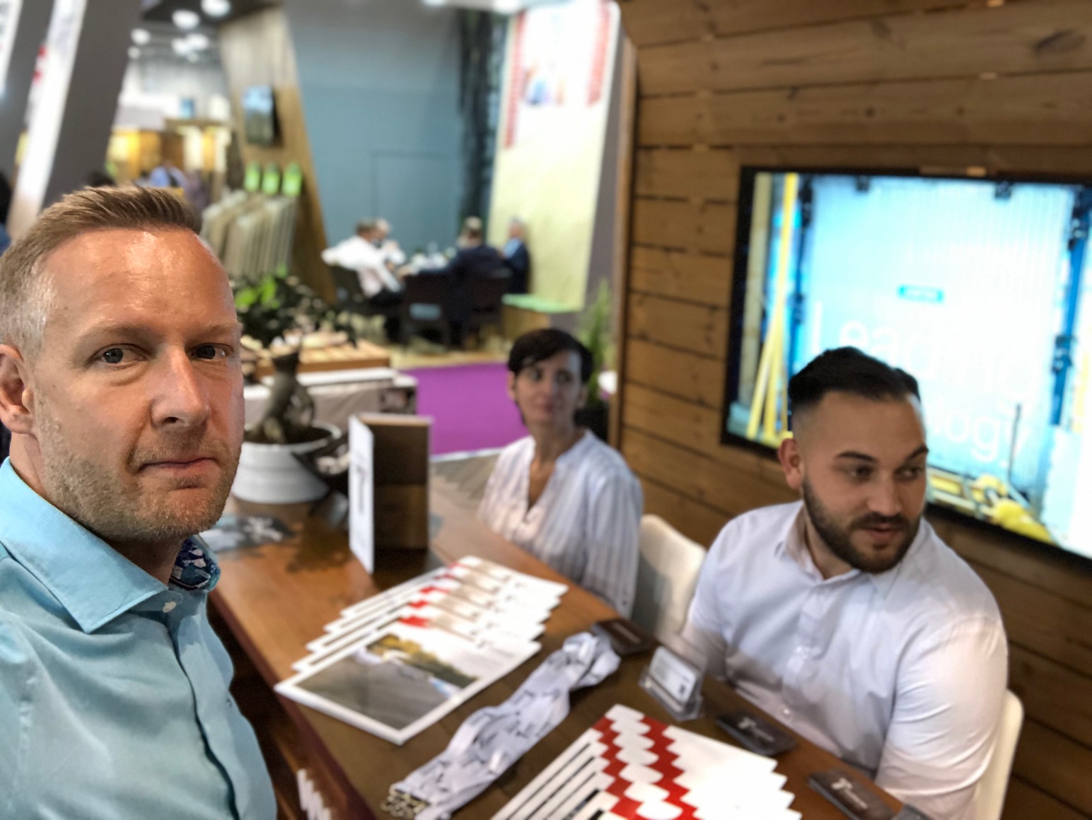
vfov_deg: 44.2
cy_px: 410
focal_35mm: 32
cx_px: 546
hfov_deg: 56.8
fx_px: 1010
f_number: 2.2
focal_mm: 2.87
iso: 160
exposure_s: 1/25
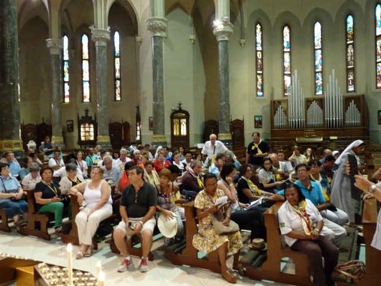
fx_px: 330
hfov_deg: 60.0
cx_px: 190
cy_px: 143
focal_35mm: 30
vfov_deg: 46.8
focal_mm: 5.4
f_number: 3
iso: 800
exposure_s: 1/15
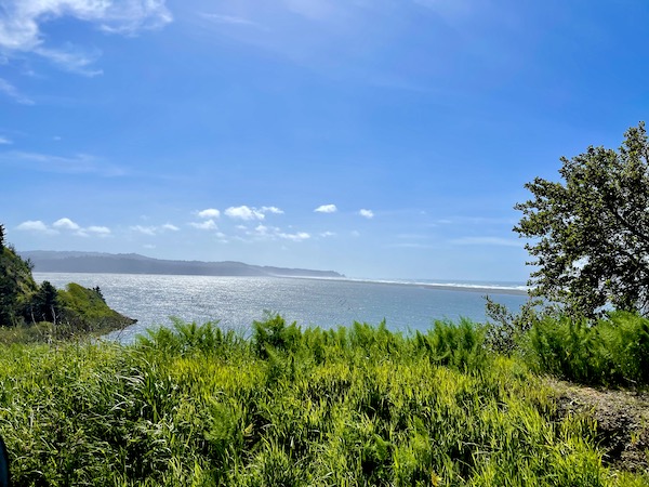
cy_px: 244
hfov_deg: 67.3
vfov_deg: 53.1
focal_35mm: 26
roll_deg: -1.1
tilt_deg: +3.0
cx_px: 324
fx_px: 487
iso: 32
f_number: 1.6
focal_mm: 5.1
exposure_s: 1/10000
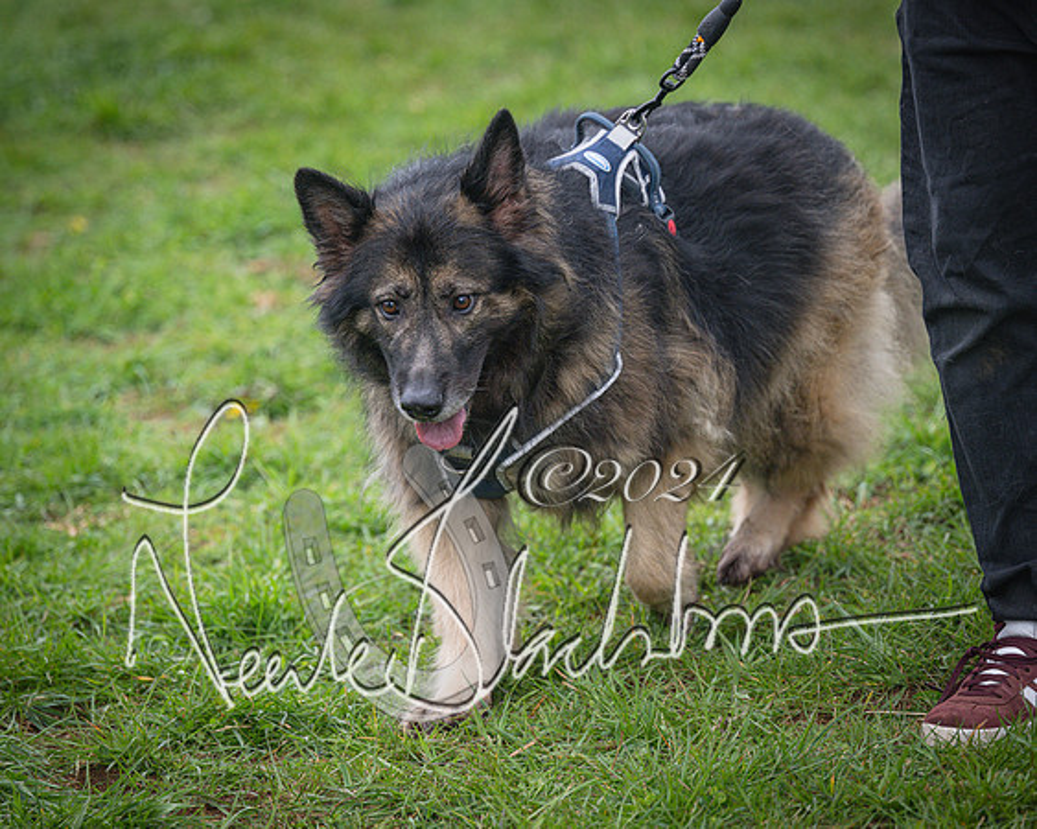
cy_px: 414
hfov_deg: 10.7
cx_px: 518
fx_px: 5528
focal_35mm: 180
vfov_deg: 8.6
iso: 1250
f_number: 4
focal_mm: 160
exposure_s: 1/2500
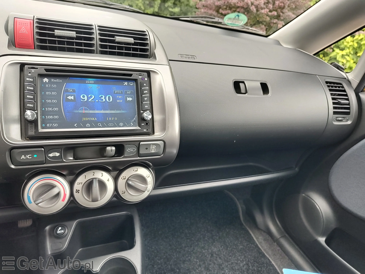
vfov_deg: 58.9
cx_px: 182
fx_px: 243
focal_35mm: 23
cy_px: 137
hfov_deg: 73.9
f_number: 1.8
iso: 105
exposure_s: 1/100
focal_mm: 5.56
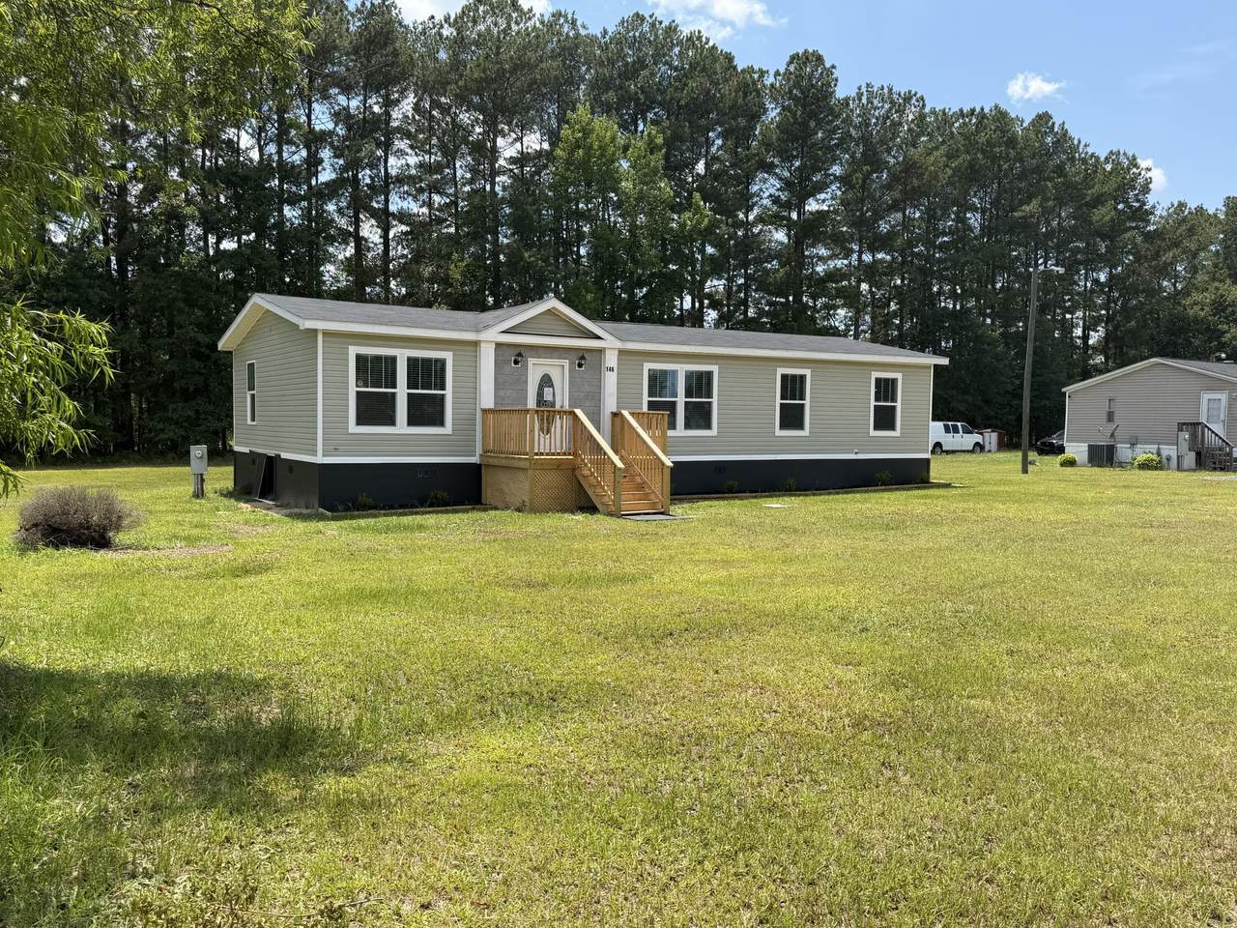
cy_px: 464
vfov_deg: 48.2
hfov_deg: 61.7
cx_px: 618
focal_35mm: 29
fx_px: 1036
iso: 80
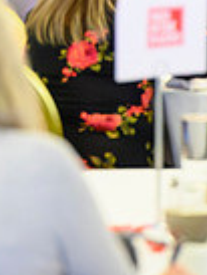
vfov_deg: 6.7
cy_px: -110
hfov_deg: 5.1
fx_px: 2325
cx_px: 22
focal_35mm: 292
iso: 12800
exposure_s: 1/200
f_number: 3.2
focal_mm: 70
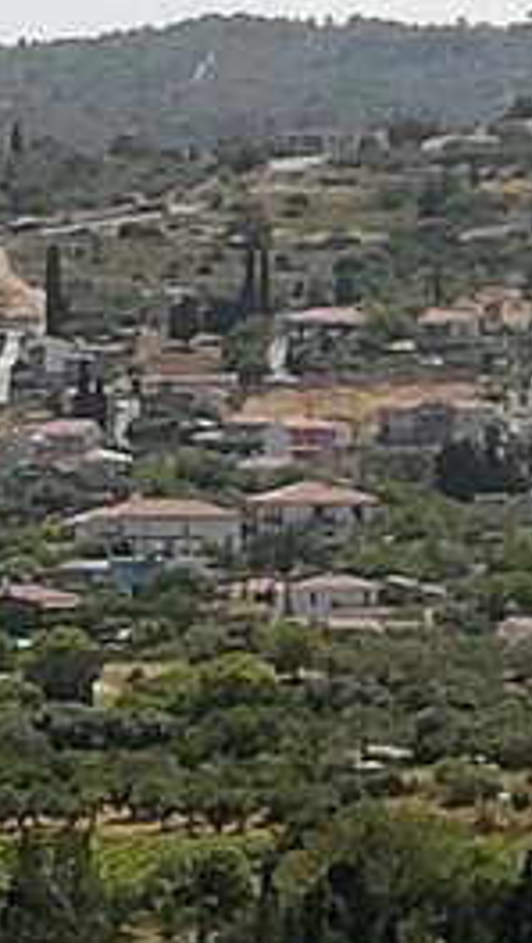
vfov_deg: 6.6
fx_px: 8230
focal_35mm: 329
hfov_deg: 3.6
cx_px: -1153
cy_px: 536
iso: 50
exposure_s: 1/1217
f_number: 2.2
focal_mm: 3.81
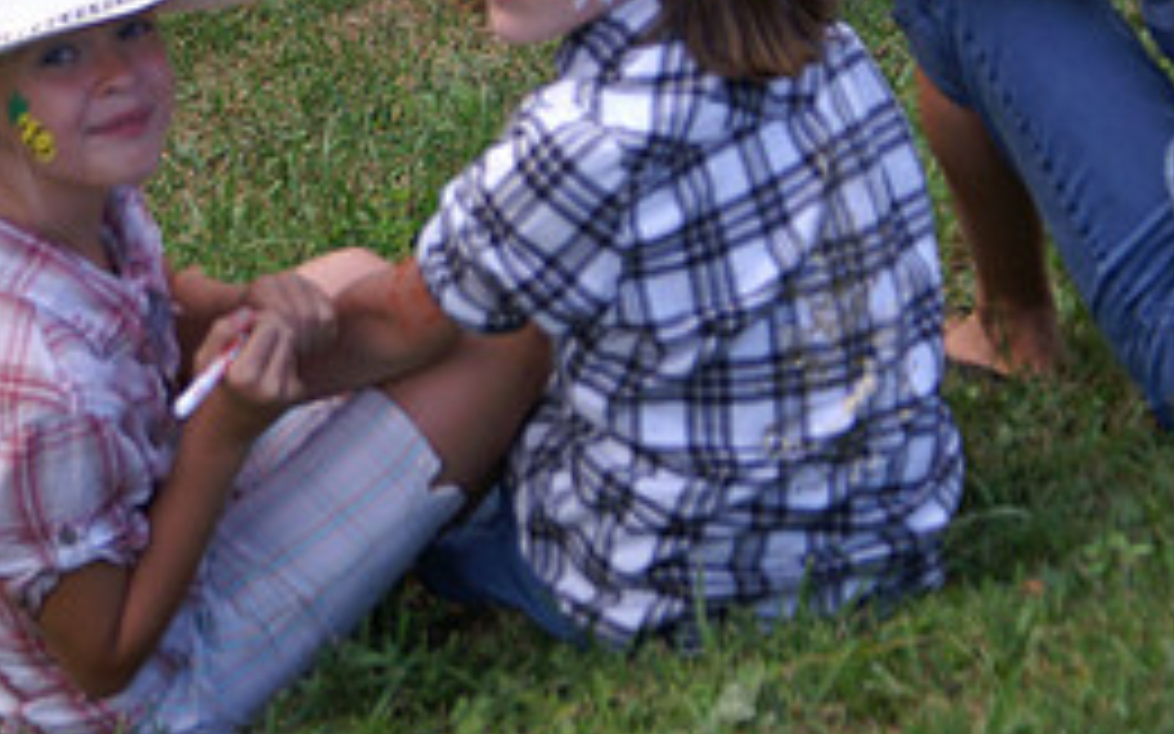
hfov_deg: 8.8
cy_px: 117
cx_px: 342
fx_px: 7613
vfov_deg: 5.5
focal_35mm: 238
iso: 250
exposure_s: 1/160
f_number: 5.6
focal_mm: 70
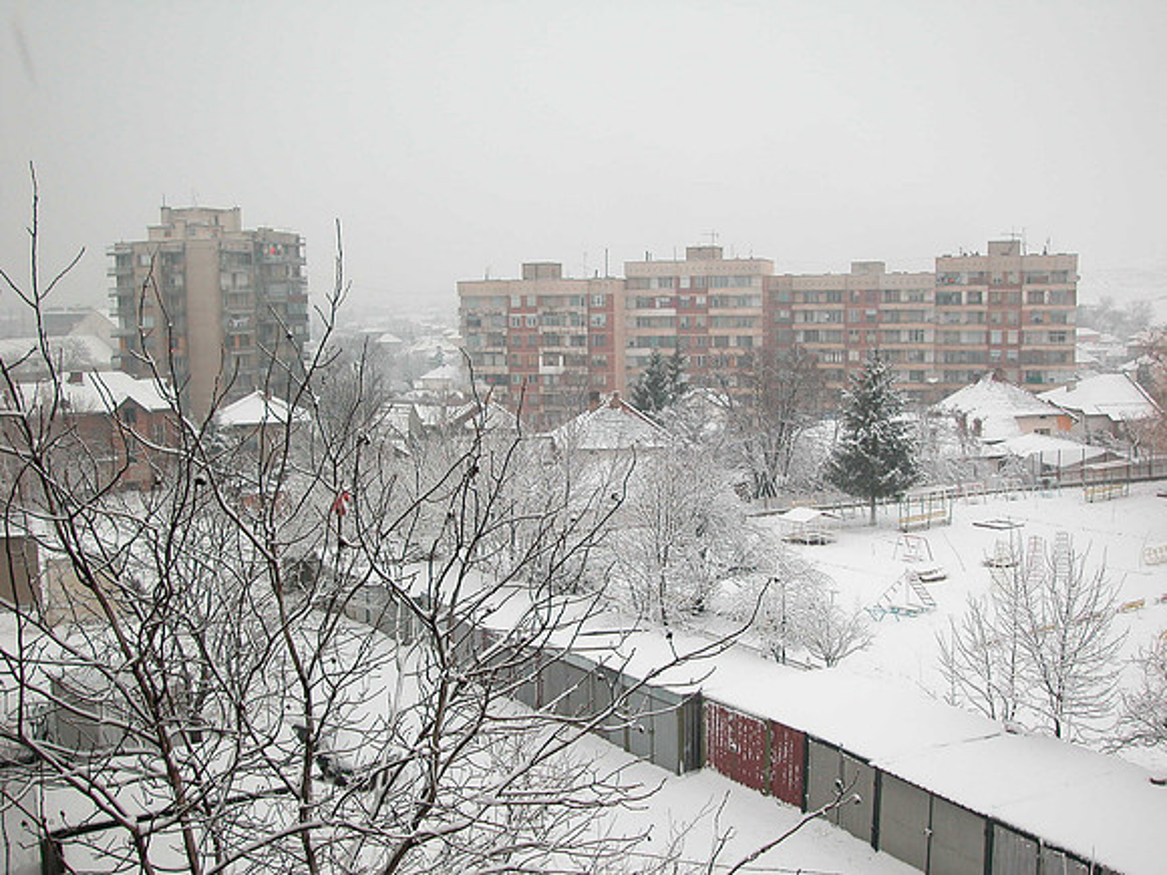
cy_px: 438
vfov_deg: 40.7
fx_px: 1180
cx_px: 584
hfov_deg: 52.6
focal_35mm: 35
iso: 100
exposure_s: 1/105
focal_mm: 9
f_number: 3.8
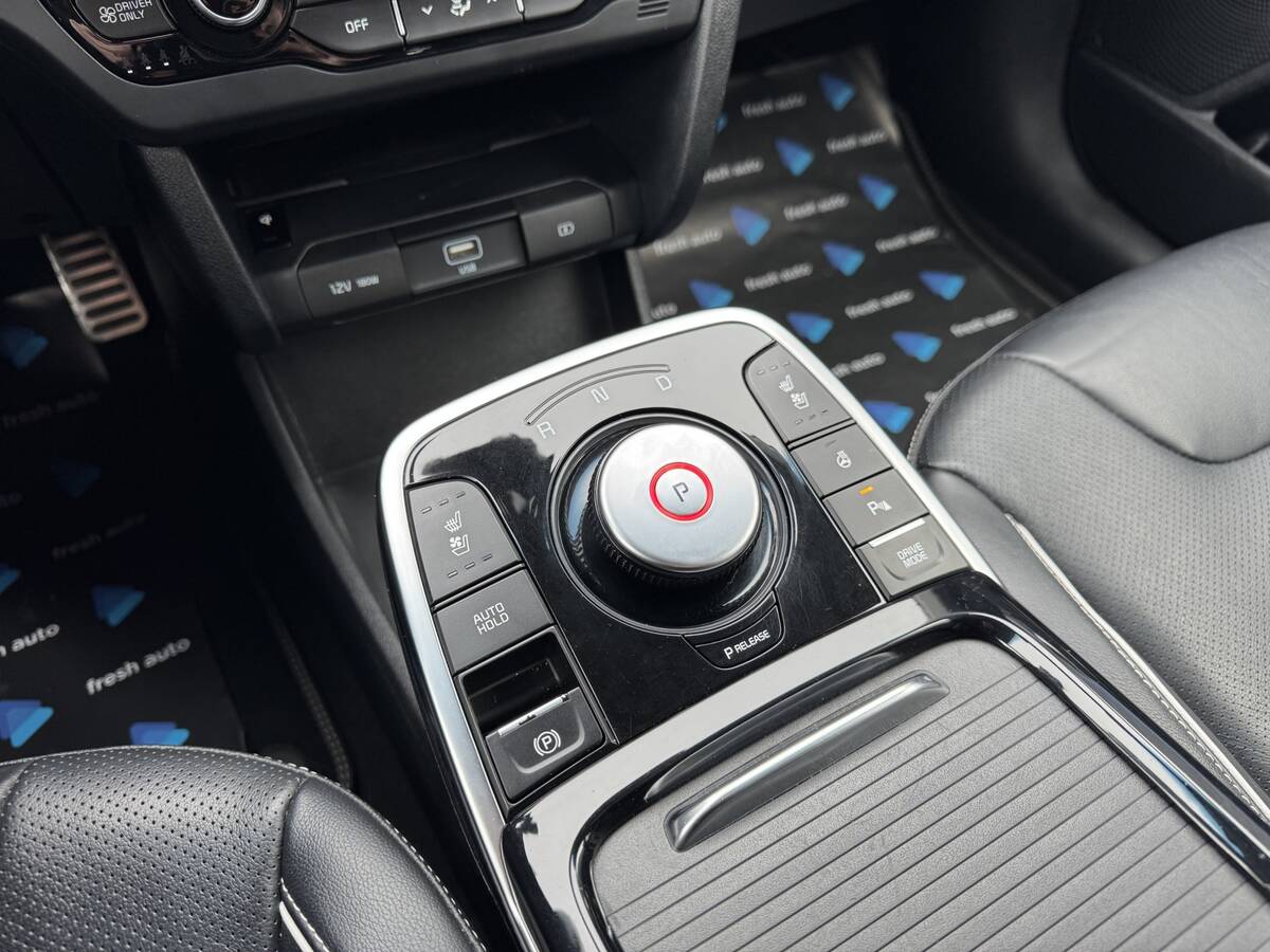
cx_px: 635
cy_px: 476
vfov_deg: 56.8
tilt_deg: -53.0
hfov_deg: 71.6
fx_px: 881
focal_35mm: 24
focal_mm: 6.76
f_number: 1.78
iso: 125
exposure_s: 1/50
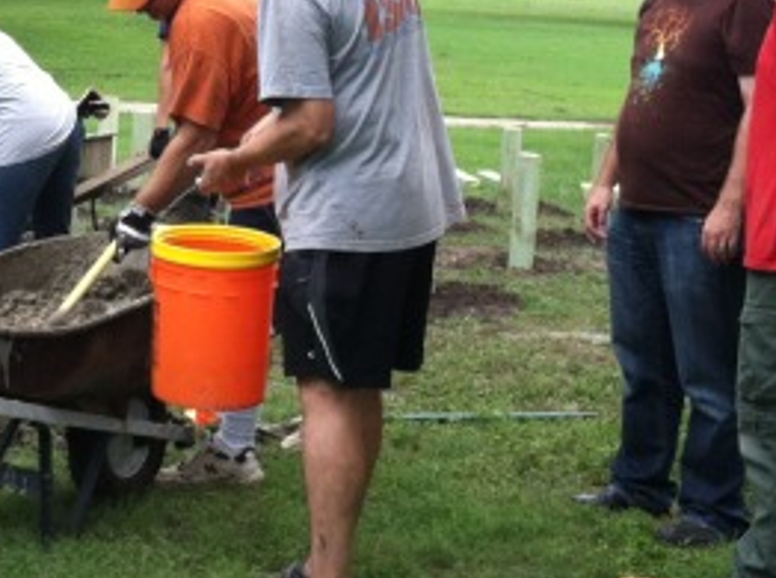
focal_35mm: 107
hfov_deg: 18.1
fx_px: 2392
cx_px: 50
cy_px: 16
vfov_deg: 13.6
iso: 80
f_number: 2.8
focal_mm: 3.85
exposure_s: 1/227
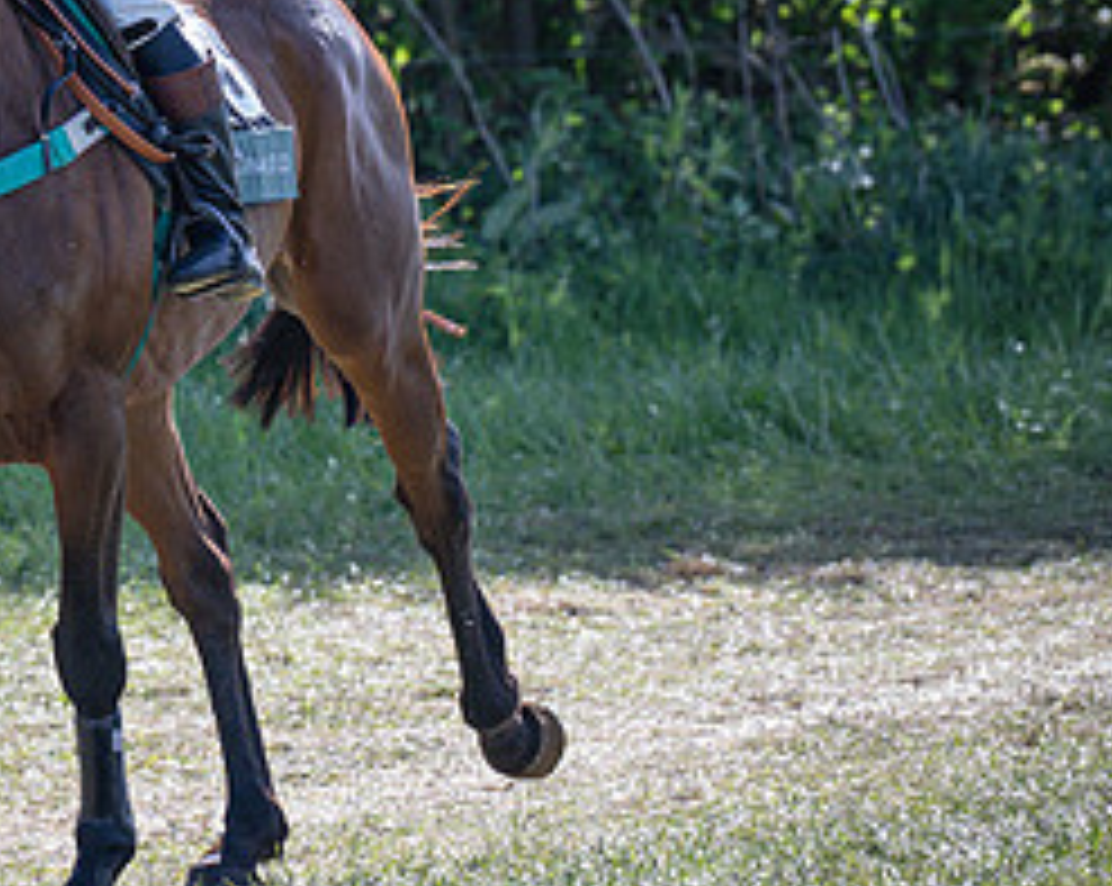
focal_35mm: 622
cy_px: 254
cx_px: -367
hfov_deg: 3.1
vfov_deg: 2.5
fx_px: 20446
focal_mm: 160
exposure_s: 1/1000
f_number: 4
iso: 400
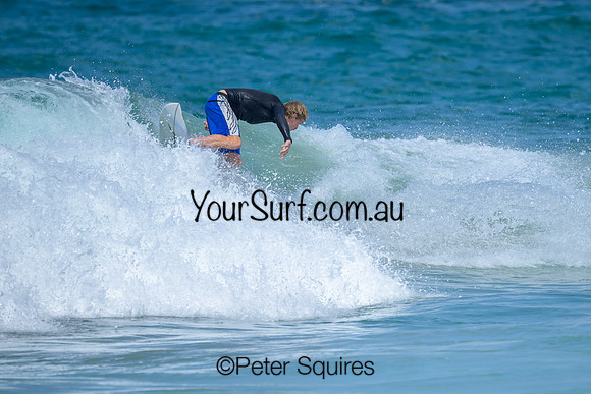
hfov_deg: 1.9
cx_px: 372
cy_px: 250
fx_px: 17925
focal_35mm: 1092
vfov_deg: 1.3
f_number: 6.3
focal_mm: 800
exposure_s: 1/2000
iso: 180
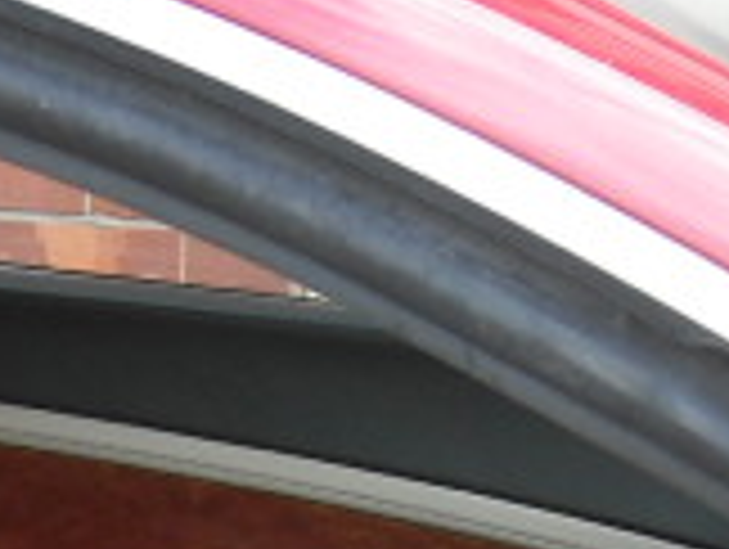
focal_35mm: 138
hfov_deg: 14.3
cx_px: 238
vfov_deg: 10.1
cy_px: 1008
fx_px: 2911
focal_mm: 5.7
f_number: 2.8
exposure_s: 1/184
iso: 175
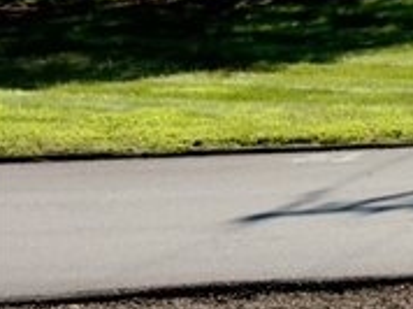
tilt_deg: -1.4
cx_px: 1181
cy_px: -33
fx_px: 1990
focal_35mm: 167
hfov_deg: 9.6
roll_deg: +0.3
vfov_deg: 8.8
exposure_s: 1/5128
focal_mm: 6.76
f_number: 1.78
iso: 64
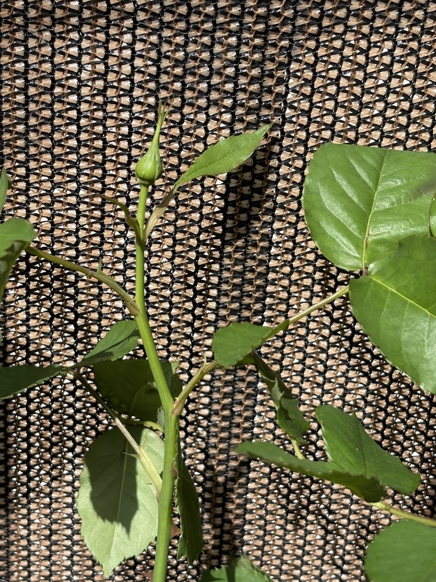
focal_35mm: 61
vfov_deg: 31.7
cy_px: 274
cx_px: 210
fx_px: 1025
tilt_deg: -26.9
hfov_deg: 24.0
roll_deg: -2.3
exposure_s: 1/1626
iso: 32
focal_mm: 5.96
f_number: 1.6
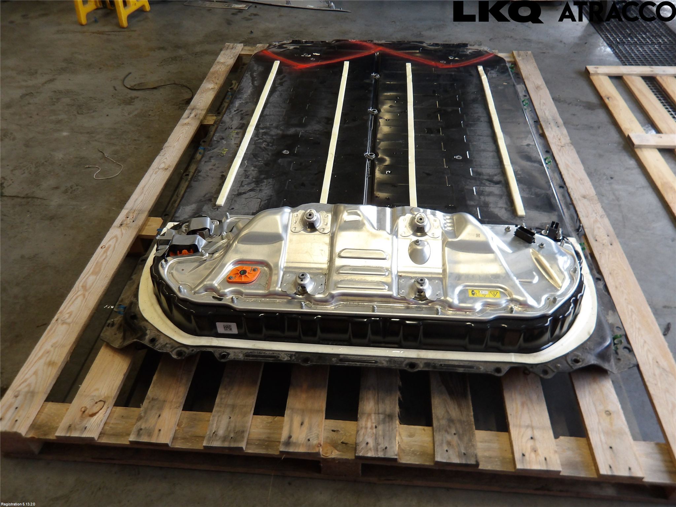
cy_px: 254
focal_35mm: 27
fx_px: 527
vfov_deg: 51.4
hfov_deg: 65.3
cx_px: 338
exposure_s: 1/60
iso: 217
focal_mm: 4.9
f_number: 3
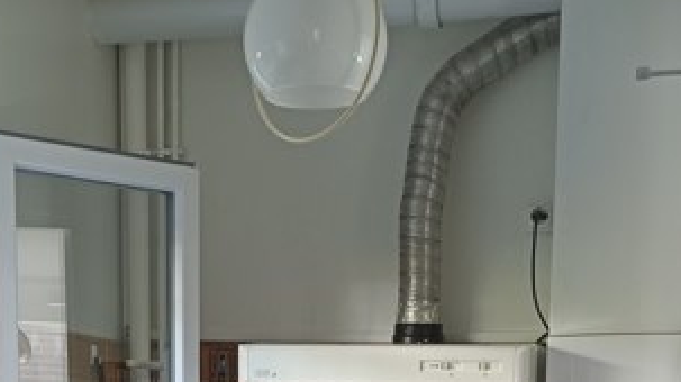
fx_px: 1299
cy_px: 654
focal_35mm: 72
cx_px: 335
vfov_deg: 14.9
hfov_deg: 29.4
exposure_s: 1/50
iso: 640
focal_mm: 4.7
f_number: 1.7
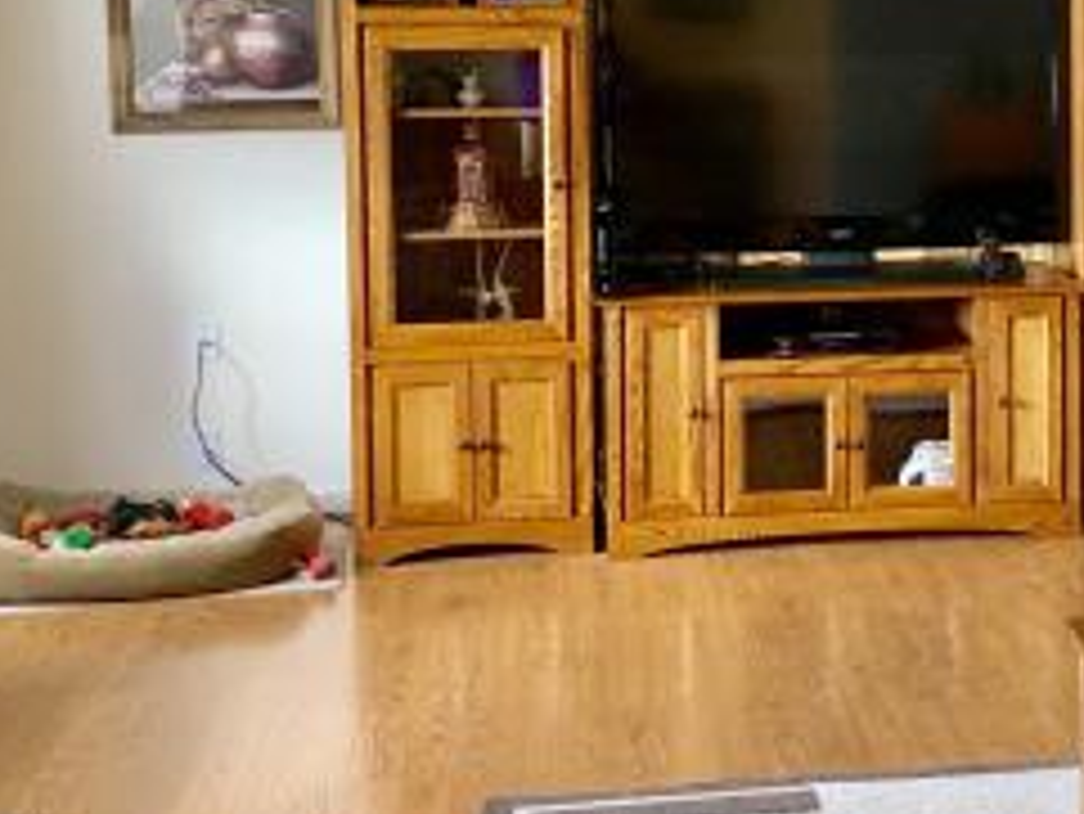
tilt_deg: -4.9
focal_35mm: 69
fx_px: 2162
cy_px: 162
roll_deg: +0.6
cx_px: 1026
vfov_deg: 21.1
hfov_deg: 26.9
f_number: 1.8
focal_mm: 4.25
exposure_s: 1/60
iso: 250
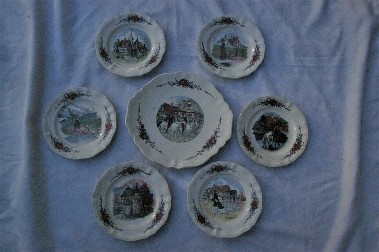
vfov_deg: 34.2
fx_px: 410
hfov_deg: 49.6
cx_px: 190
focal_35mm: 39
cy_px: 126
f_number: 11
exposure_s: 1/1000
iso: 1600
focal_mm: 26
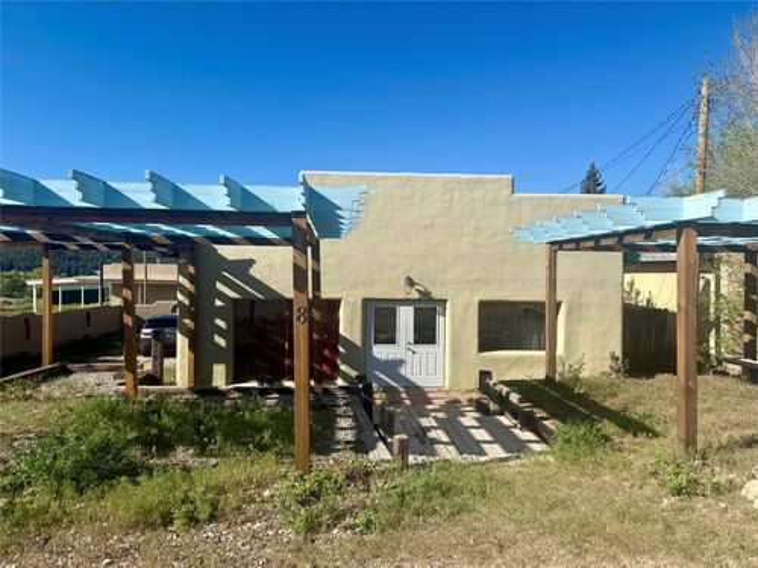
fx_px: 526
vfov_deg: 56.8
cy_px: 284
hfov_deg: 71.6
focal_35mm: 24
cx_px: 379
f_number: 1.78
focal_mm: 6.76
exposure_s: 1/4975
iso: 80
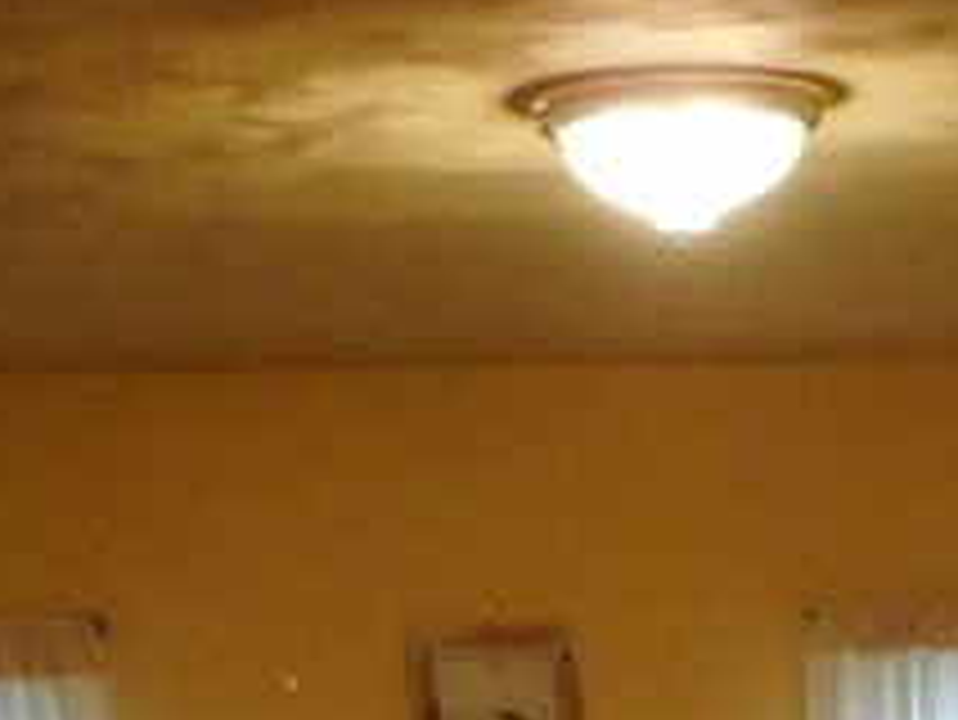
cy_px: 1490
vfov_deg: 11.1
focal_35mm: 120
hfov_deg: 16.3
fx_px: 3323
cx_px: 765
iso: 400
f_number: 3.7
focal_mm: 4.5
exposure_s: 1/25
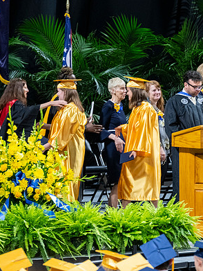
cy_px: 163
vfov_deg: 4.6
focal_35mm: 427
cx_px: 142
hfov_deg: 3.5
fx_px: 3333
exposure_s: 1/200
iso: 2000
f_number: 4
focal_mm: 200
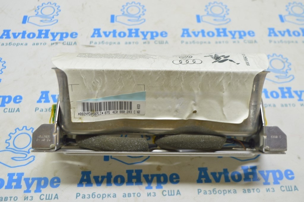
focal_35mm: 39
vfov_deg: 34.2
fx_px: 329
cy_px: 101
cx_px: 152
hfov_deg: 49.6
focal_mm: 26
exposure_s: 1/20
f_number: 5.6
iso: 400
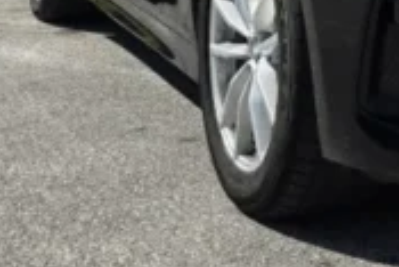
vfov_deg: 12.7
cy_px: -71
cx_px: 406
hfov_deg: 18.9
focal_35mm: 105
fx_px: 1165
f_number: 1.7
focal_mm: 6.3
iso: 80
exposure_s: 1/7944
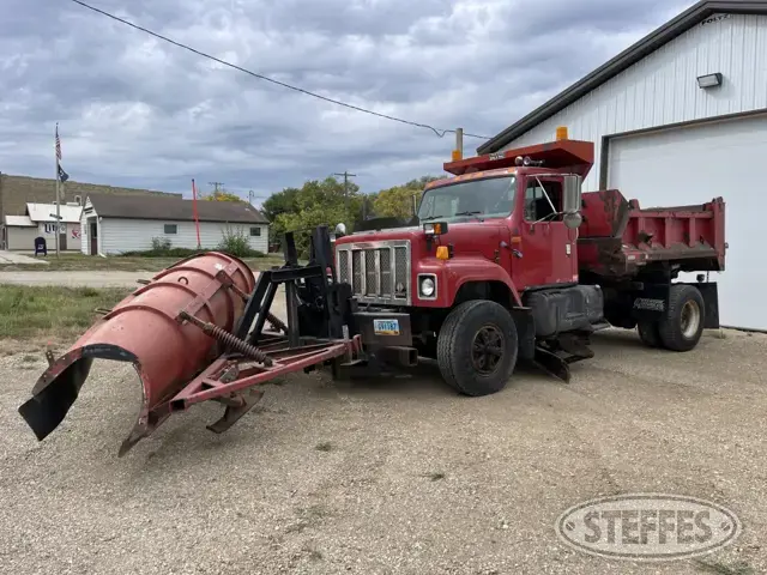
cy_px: 288
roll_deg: -0.2
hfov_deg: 67.3
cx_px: 384
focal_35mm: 26
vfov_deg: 53.1
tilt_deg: -1.6
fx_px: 576
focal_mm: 5.1
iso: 32
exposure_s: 1/1795
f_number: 1.6
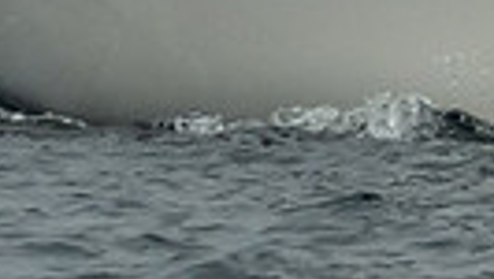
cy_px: -710
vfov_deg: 1.0
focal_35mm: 1157
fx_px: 15165
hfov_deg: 1.9
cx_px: 1591
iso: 800
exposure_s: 1/3200
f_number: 9
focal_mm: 135
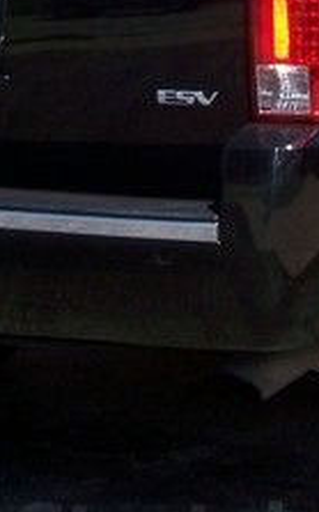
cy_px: 52
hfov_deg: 10.8
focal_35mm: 120
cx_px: 303
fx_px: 1672
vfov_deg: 17.2
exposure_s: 1/400
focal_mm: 6.2
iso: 80
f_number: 4.5
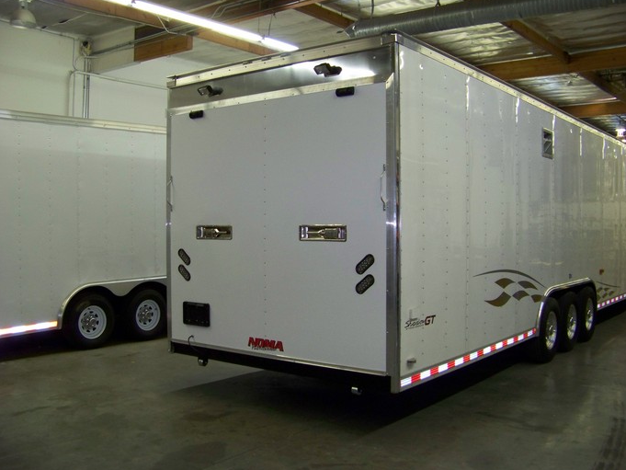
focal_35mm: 37
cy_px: 237
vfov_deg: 38.7
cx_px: 321
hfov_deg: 50.1
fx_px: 669
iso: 200
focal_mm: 5.85
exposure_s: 1/30
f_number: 2.8
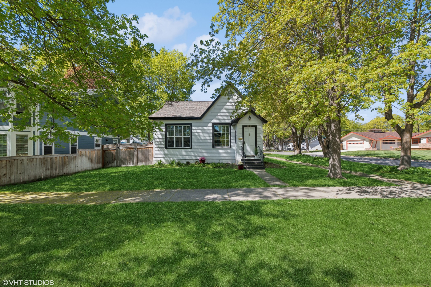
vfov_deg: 77.3
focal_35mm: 15
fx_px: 180
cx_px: 216
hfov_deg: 100.4
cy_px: 144
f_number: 6.3
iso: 100
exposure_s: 1/320
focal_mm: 10
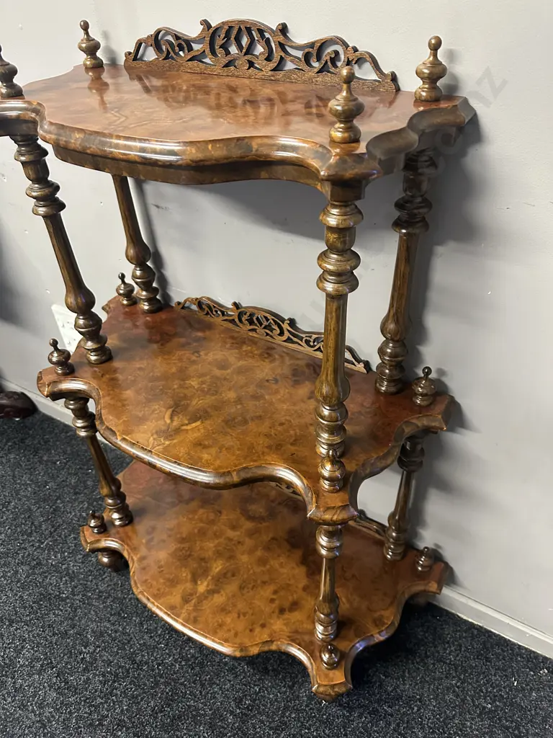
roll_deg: +2.6
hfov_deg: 56.8
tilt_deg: -40.7
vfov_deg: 71.6
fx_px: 511
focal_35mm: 24
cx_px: 276
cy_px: 369
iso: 640
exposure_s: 1/50
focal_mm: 6.86
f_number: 1.78
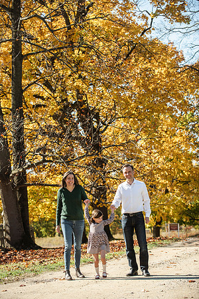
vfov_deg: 20.8
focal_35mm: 98
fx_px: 813
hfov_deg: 14.0
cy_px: 150
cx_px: 100
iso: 500
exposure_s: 1/2500
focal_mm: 98
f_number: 4
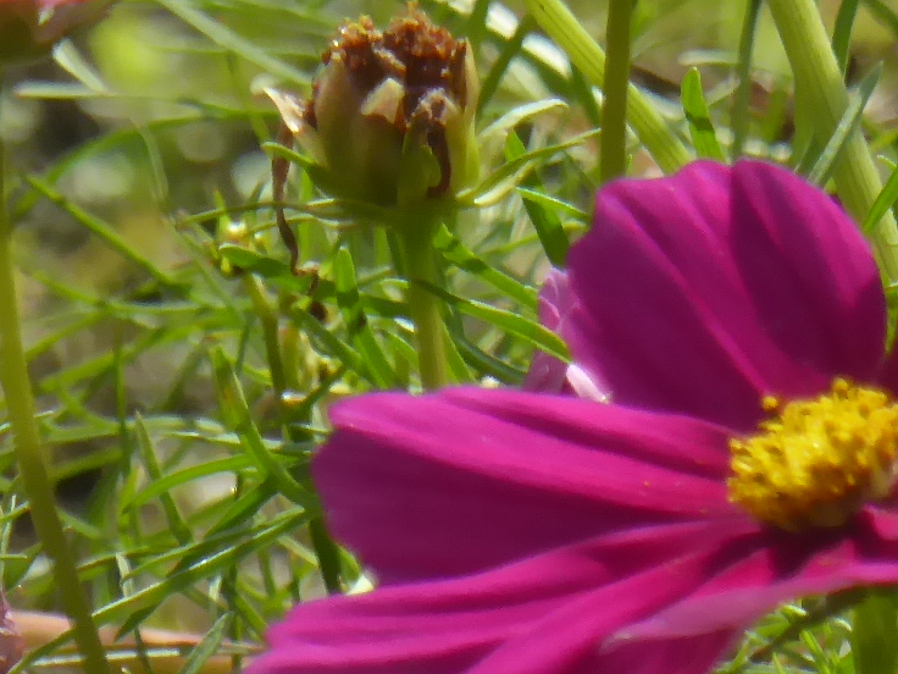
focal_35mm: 2784
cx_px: 886
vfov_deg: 0.5
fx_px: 72222
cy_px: 150
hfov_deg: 0.7
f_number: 6.4
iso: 200
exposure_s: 1/500
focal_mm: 129
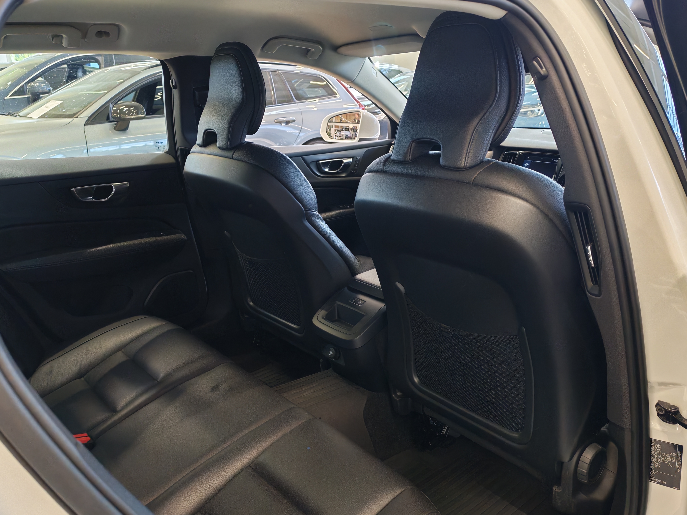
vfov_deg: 46.8
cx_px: 344
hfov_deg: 60.0
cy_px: 258
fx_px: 595
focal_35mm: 30
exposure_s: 1/100
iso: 687
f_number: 1.9
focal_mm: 6.12
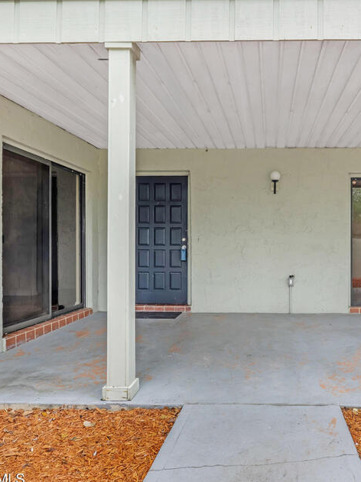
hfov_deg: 51.9
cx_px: 253
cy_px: 242
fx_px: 359
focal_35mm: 26
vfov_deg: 67.8
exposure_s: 1/250
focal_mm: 11
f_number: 9
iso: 250
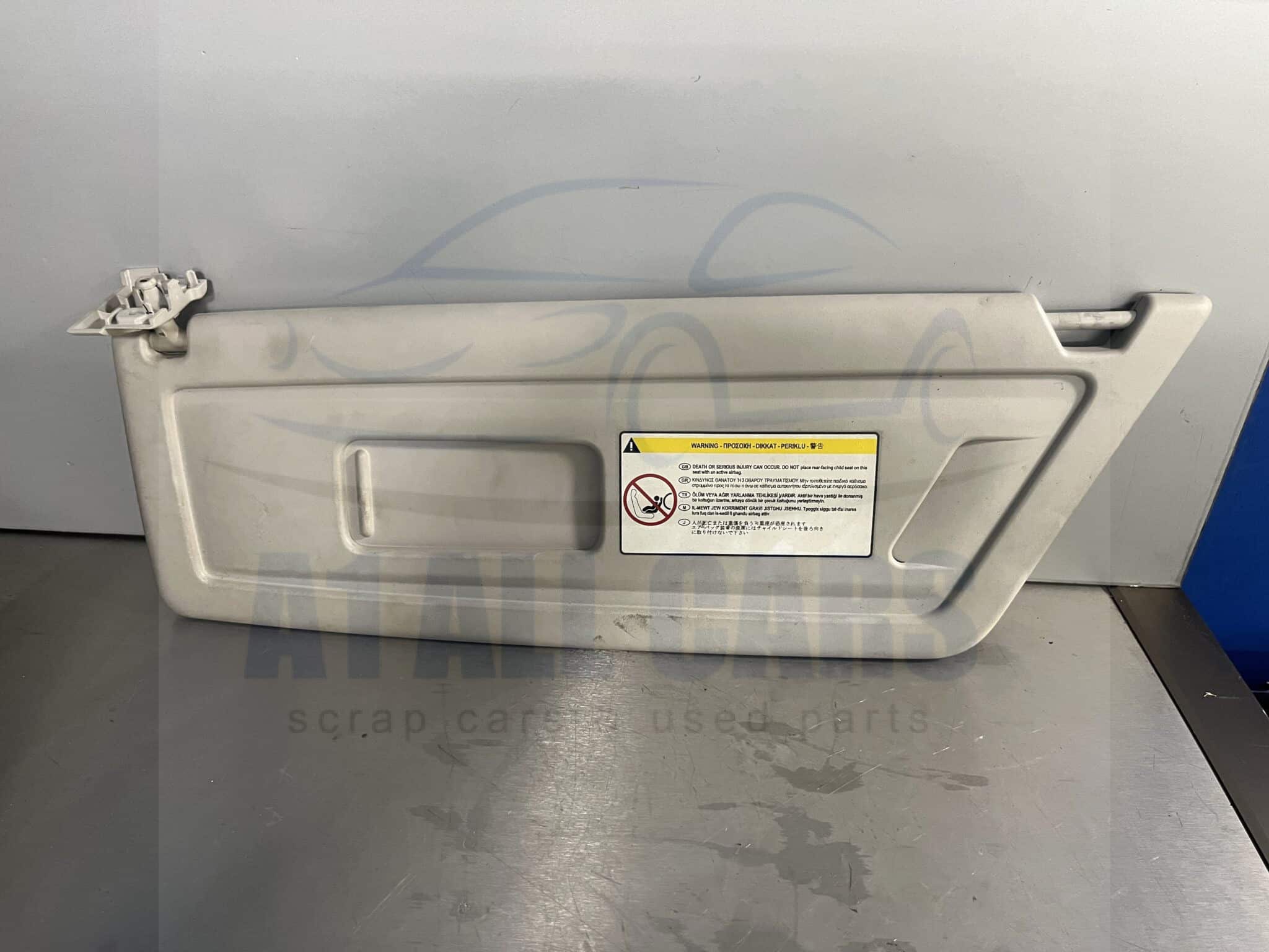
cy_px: 476
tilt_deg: -33.5
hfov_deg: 67.3
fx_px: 953
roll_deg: -0.8
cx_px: 634
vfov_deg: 53.1
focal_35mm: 26
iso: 250
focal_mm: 5.1
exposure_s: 1/50
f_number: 1.6
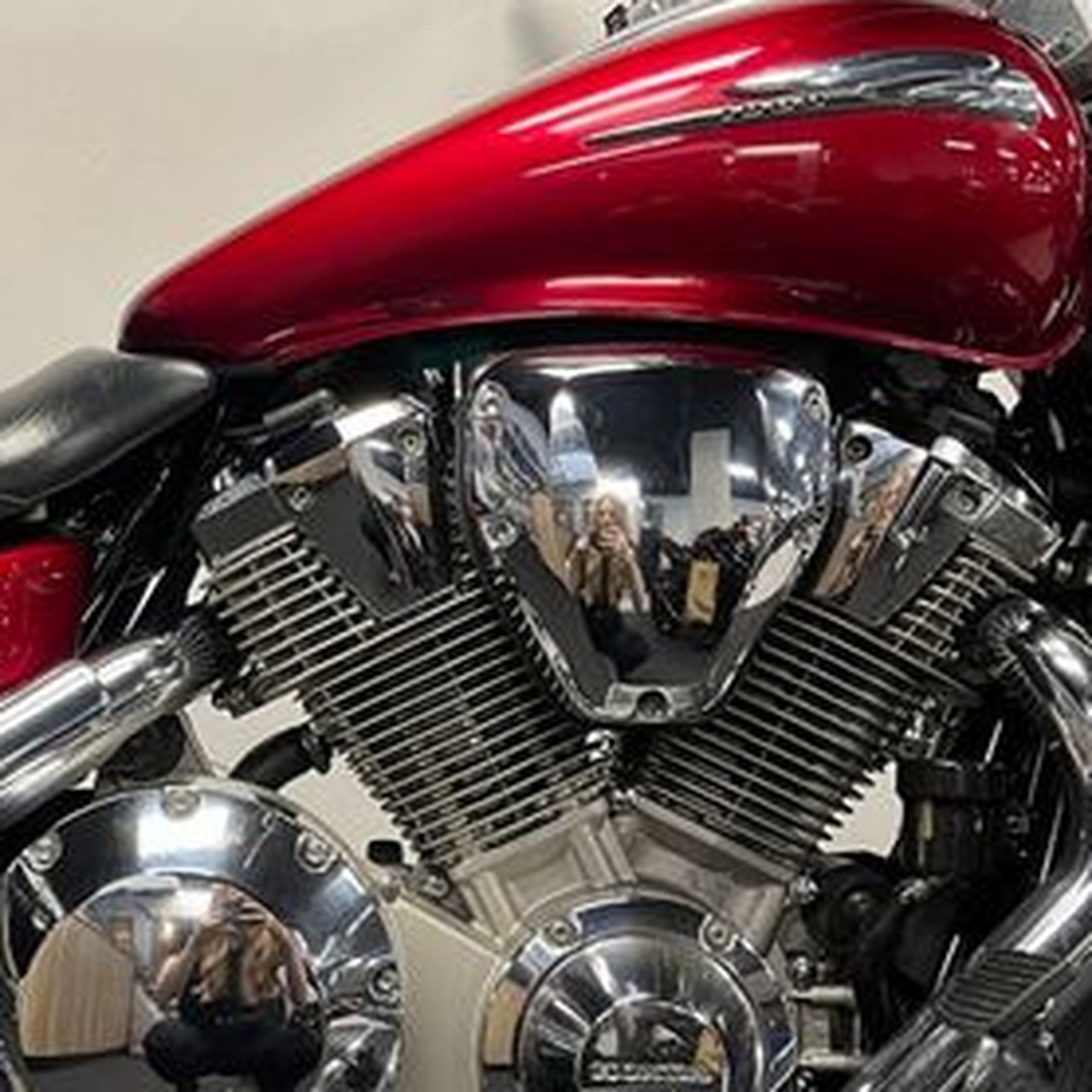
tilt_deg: -6.3
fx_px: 1892
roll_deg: -0.7
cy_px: 589
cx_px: 295
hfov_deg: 31.7
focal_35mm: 53
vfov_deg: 32.2
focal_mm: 5.1
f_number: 1.6
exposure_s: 1/50
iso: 125
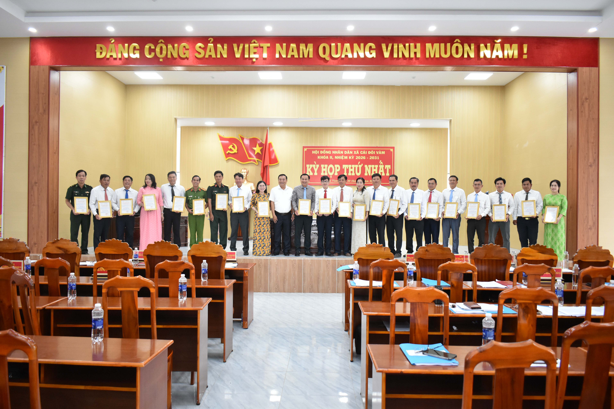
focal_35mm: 30
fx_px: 512
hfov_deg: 61.9
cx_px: 307
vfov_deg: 43.6
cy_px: 204
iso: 1800
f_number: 4
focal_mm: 20
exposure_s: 1/125
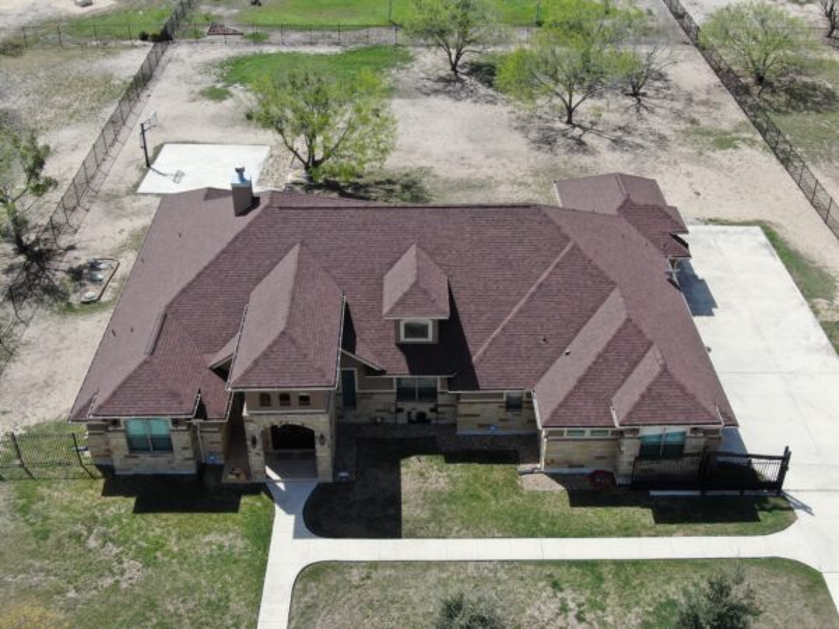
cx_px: 420
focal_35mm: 42
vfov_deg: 34.3
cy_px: 314
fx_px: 1018
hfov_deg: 44.8
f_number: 3.5
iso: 100
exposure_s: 1/640
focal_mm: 7.23
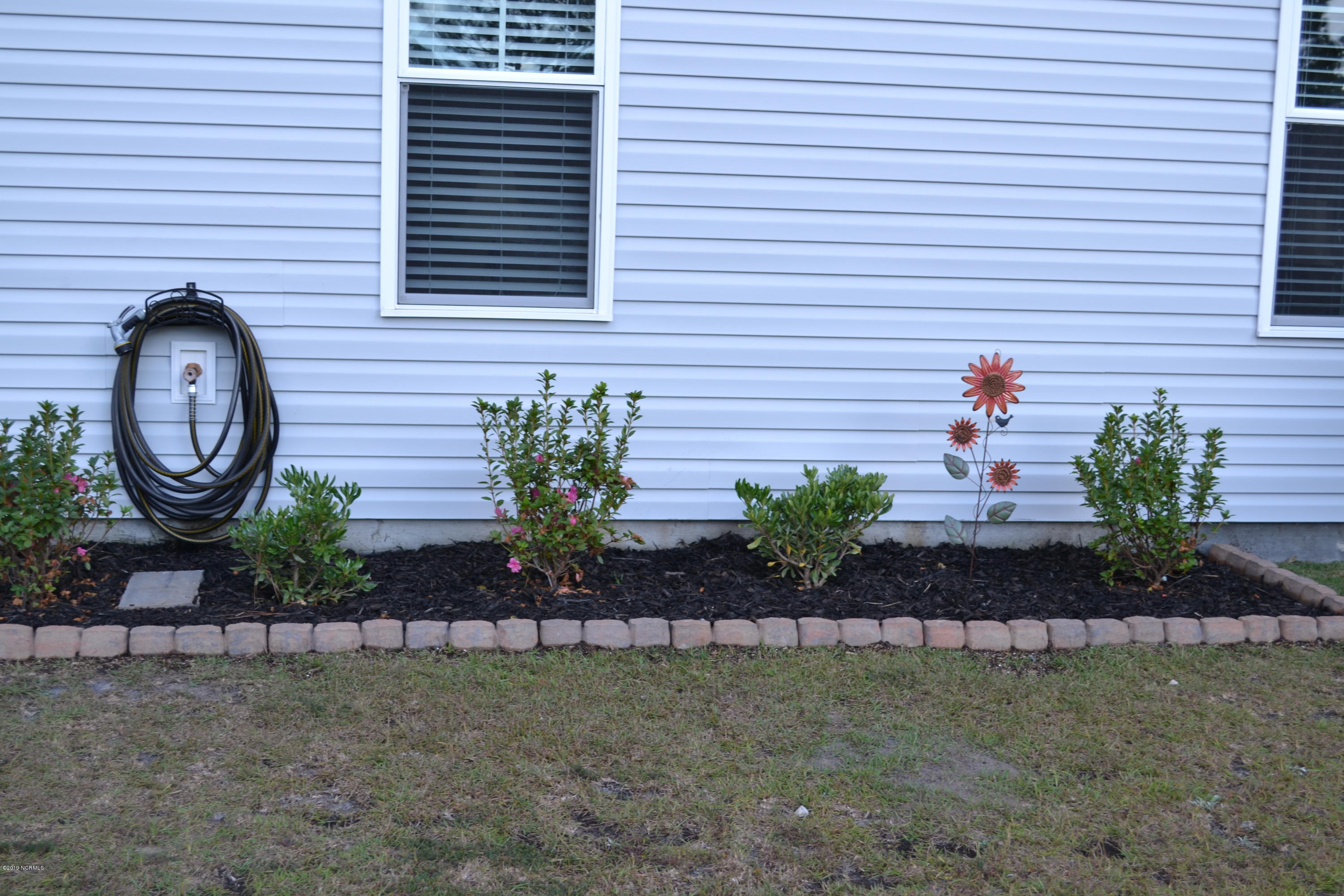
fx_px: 1680
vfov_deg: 29.9
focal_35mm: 45
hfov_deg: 43.6
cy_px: 448
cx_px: 672
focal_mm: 30
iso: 125
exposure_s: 1/125
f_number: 5.6
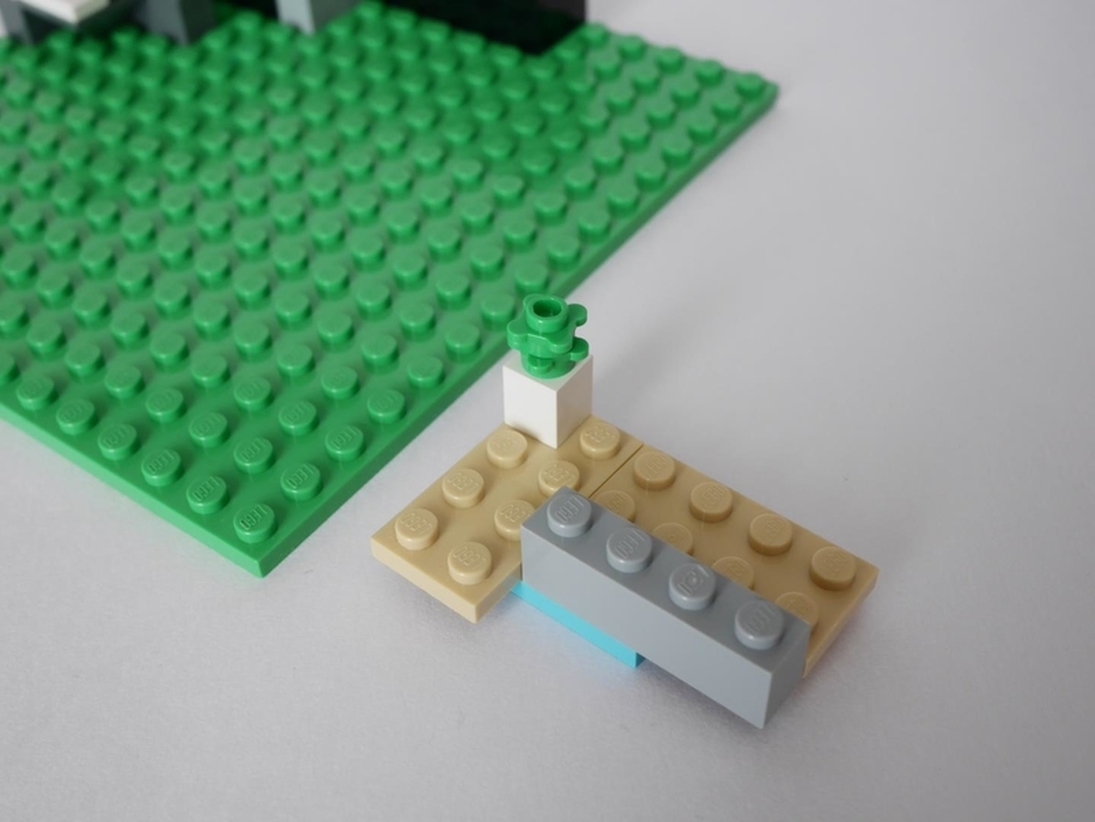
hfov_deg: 46.8
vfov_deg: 36.0
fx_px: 1266
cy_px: 411
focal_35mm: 40
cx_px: 548
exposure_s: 1/60
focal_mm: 20
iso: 400
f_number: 6.3
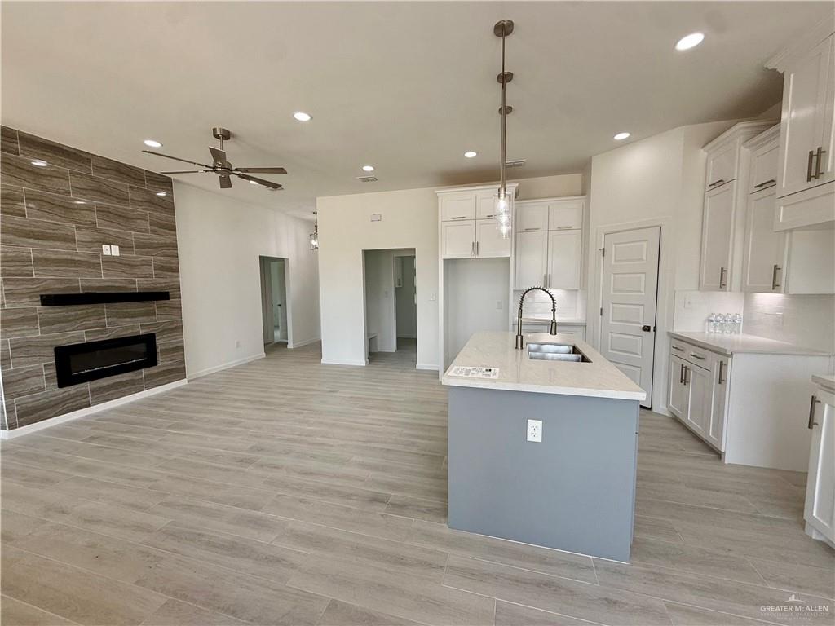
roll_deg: +0.8
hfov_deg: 102.1
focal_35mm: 14
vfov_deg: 85.7
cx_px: 418
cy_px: 313
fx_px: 338
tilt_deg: -5.0
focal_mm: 2.22
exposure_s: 1/232
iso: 64
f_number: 2.2
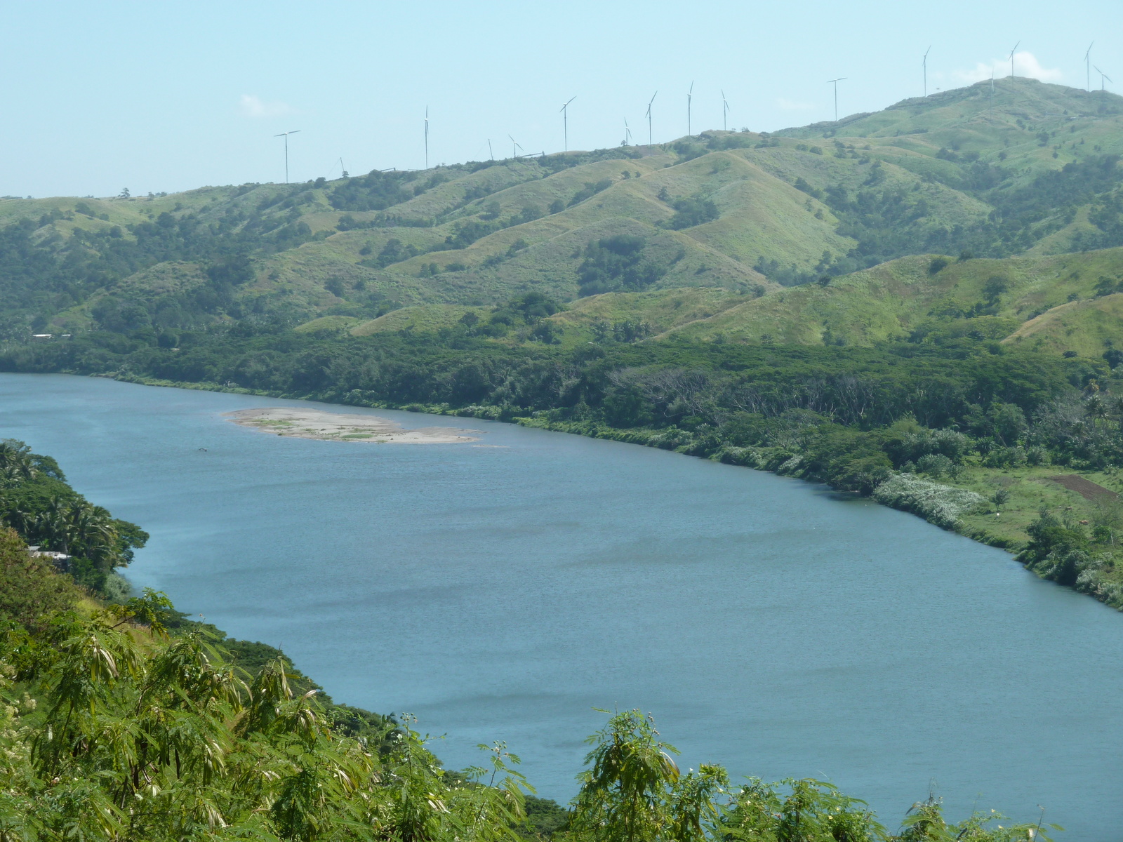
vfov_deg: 14.2
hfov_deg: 18.9
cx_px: 562
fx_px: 3374
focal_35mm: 104
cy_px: 421
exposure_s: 1/400
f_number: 4.3
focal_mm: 17
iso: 80
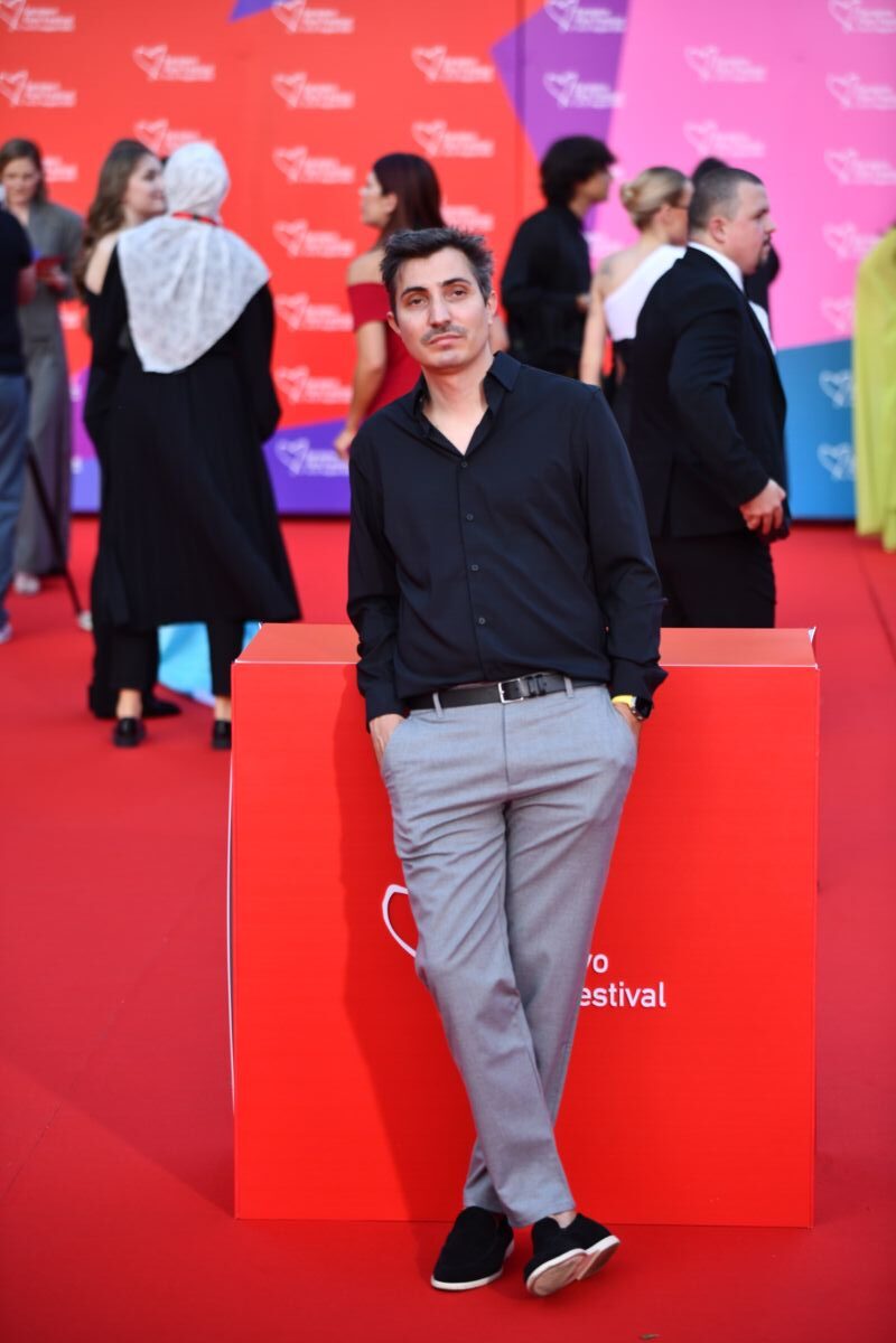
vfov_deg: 18.6
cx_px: 448
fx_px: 4106
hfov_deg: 12.5
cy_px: 672
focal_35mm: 110
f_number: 2.8
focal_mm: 110
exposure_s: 1/1000
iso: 640
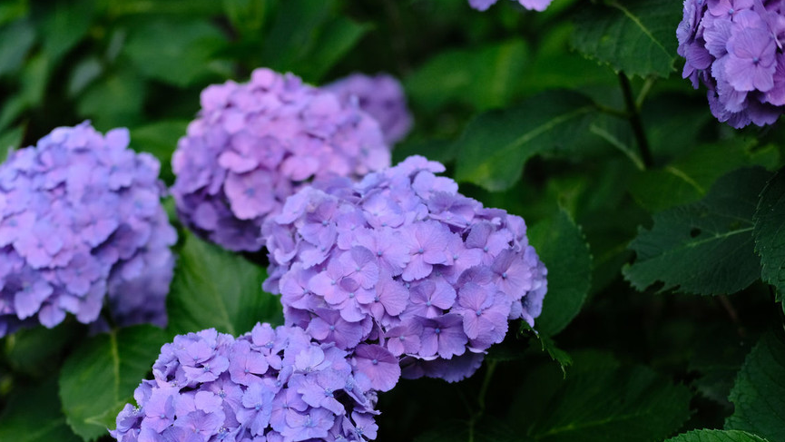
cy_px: 344
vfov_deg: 15.6
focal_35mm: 77
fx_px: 1603
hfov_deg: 27.4
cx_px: 301
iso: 640
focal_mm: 35
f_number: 2
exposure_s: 1/3200
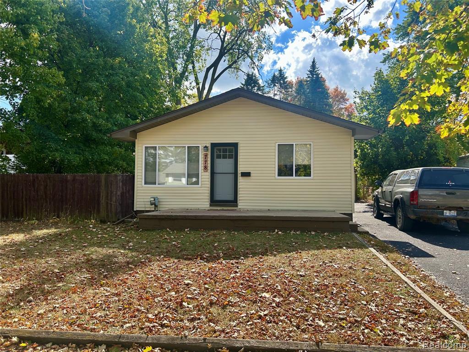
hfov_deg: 67.3
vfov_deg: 53.1
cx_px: 234
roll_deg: -0.6
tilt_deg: +1.3
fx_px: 352
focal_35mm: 26
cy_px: 176
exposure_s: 1/1751
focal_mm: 5.7
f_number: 1.5
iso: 50
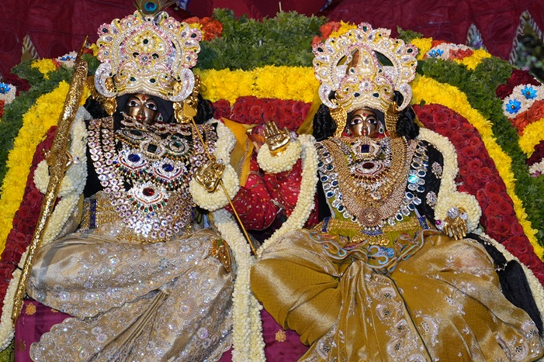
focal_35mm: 155
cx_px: 272
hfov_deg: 13.3
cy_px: 192
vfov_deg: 8.9
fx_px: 2338
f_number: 5.6
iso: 1250
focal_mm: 67
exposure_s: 1/250
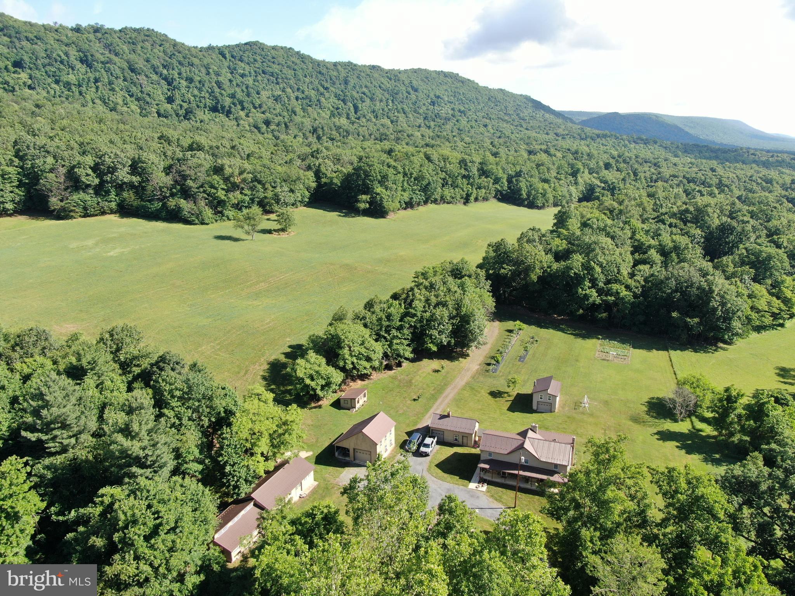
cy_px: 298
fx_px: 551
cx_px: 398
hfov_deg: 71.6
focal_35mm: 24
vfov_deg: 56.8
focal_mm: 4.39
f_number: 2.8
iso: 110
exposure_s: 1/500
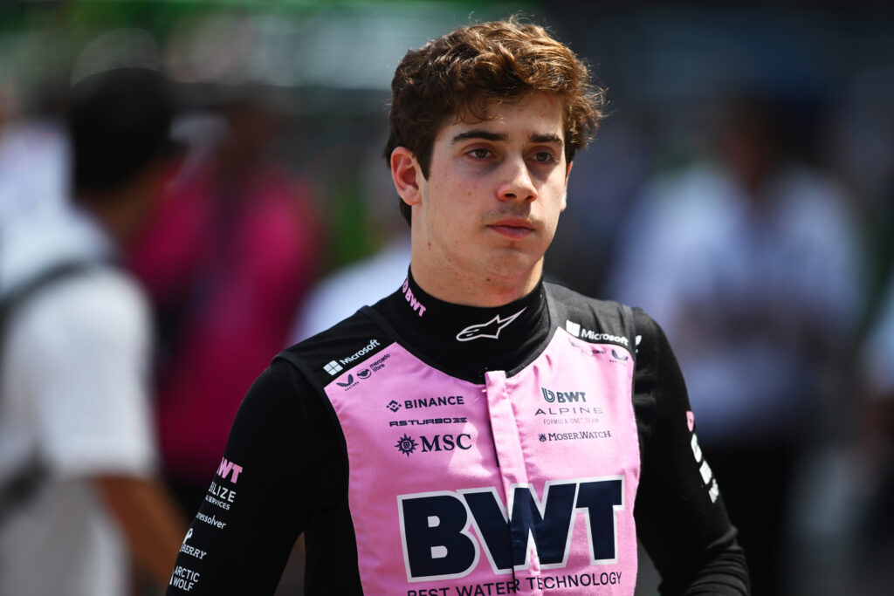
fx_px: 9934
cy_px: 298
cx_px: 447
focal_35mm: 400
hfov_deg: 5.2
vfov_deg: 3.4
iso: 200
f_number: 2.8
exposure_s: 1/2000
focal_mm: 400
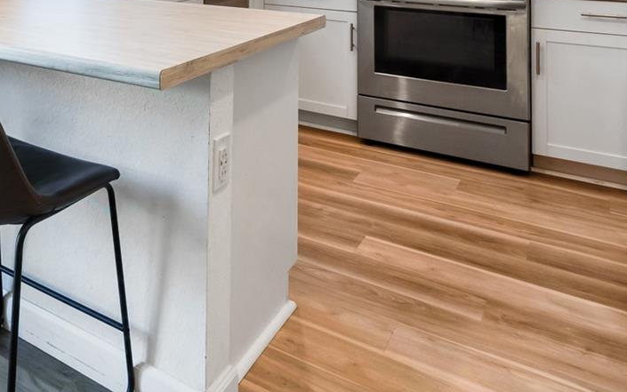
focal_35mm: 37
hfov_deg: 46.0
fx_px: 632
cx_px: 28
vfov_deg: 29.8
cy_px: -72
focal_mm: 16
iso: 125
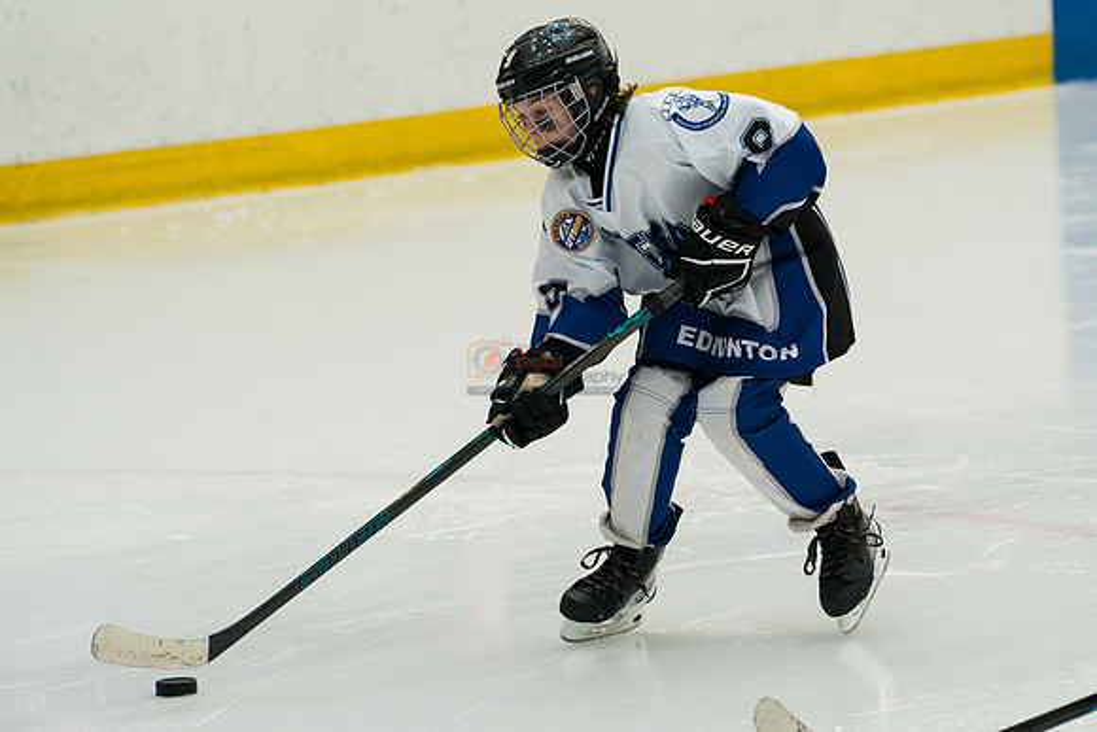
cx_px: 713
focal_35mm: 292
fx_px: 8914
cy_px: 329
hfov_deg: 7.0
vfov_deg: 4.7
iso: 1600
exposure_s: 1/1600
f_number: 3.5
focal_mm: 150
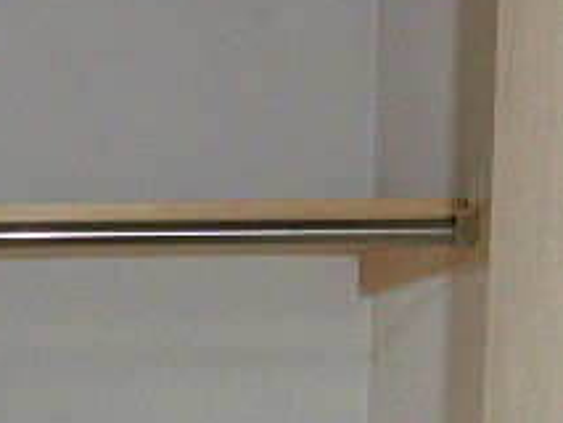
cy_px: 621
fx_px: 1172
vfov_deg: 18.3
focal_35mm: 72
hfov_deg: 25.7
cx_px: 8
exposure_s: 1/30
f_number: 3.1
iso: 200
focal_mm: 4.3
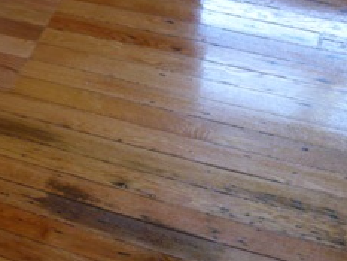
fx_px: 602
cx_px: 146
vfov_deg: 24.2
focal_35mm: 60
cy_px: 70
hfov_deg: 32.1
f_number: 2.8
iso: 200
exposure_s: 1/26.1
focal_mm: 5.8
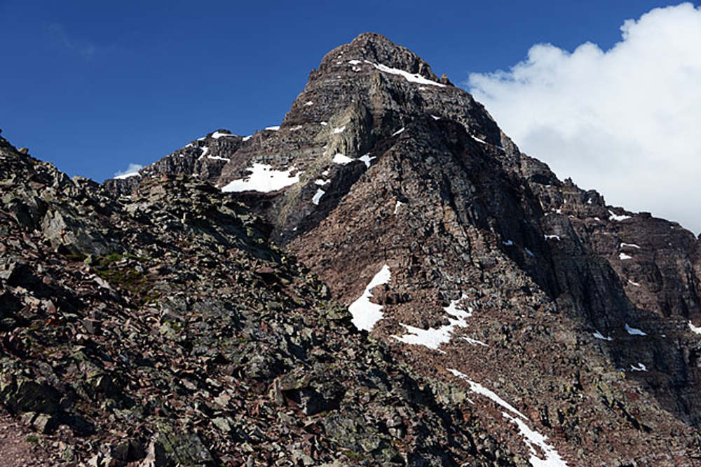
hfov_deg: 43.6
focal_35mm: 45
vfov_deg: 29.8
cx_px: 350
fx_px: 876
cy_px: 234
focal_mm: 45
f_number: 8
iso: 250
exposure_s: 1/1250
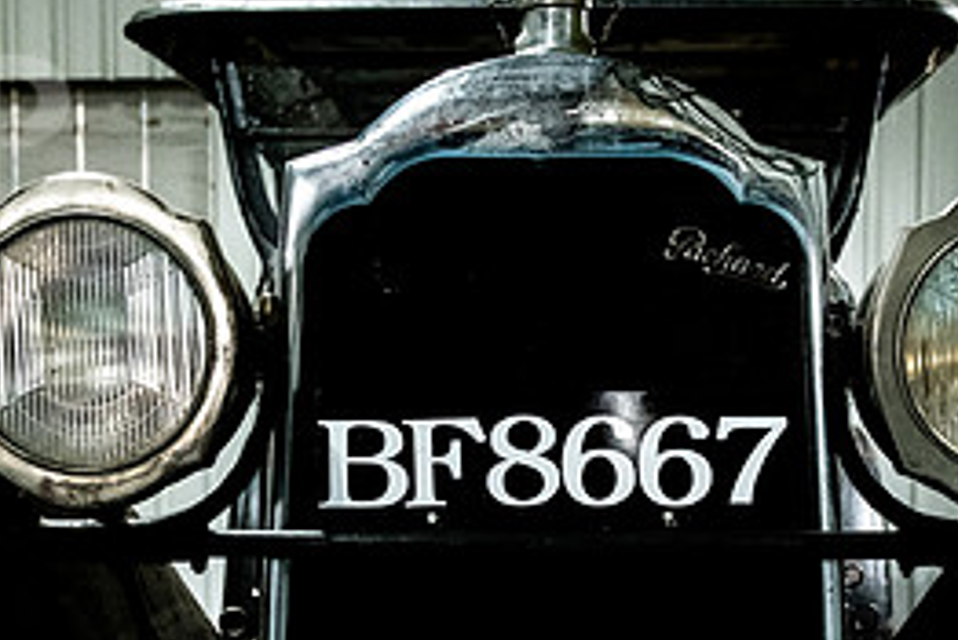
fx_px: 1704
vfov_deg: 20.7
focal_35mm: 64
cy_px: 605
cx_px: 540
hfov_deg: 31.4
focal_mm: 24
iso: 5600
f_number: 4
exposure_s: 1/100
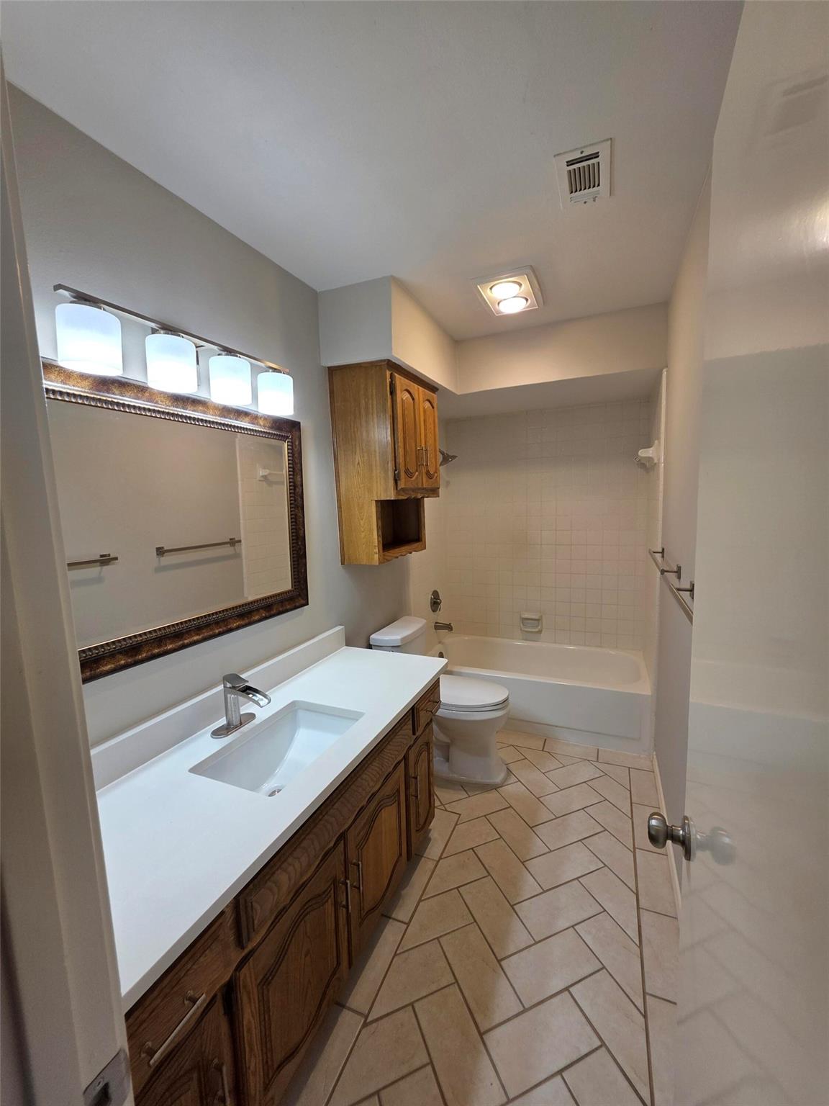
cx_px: 414
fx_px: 415
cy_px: 553
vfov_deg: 106.2
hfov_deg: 89.9
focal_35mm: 13
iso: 50
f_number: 1.9
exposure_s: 1/120
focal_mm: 2.2
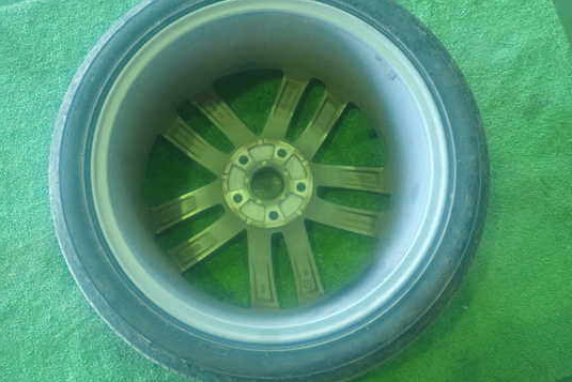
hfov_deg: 54.3
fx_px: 556
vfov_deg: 37.9
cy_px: 188
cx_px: 260
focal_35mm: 35
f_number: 2.3
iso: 800
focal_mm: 5.5
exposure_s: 1/20
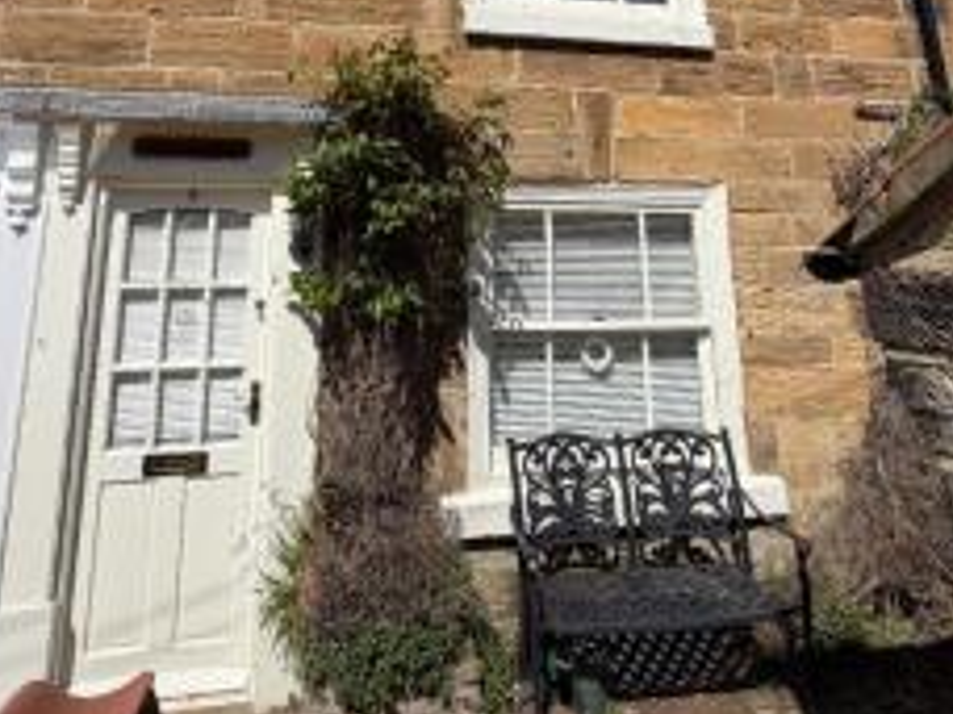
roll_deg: +1.4
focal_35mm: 26
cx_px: 437
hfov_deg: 67.2
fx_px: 716
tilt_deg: +18.7
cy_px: 65
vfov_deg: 47.4
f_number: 2.2
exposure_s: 1/1431
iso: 20
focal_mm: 2.22
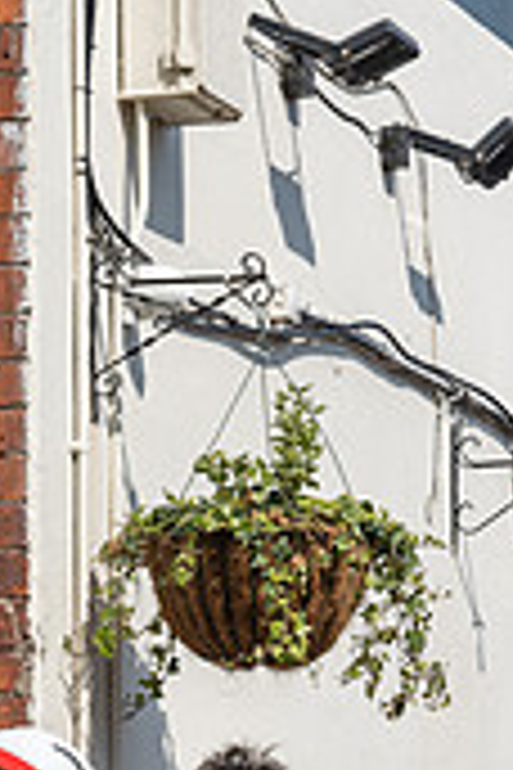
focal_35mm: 197
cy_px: 820
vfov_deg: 10.3
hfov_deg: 6.9
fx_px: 4211
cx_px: -9
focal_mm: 75
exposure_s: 1/400
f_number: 7.1
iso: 100
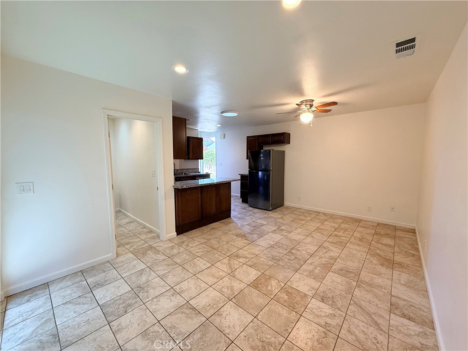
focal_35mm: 14
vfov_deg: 85.7
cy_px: 176
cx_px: 234
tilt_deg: -5.0
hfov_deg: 102.1
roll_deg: -0.4
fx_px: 189
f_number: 2.2
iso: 200
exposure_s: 1/120
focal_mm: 2.22
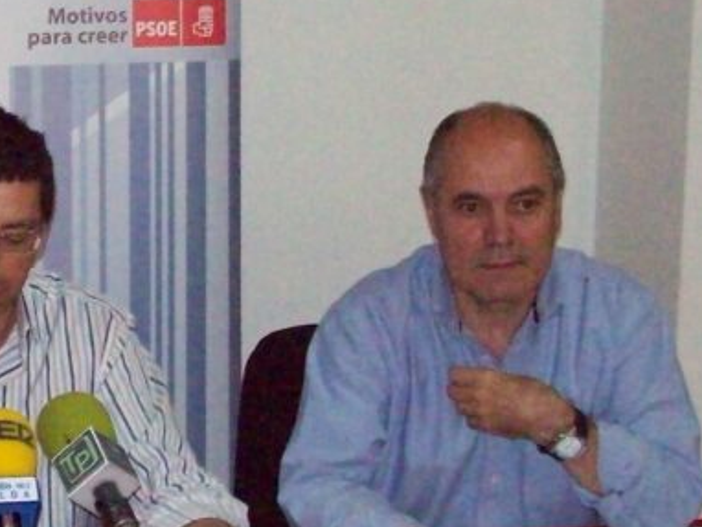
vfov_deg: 13.1
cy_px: 195
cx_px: -66
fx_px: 2293
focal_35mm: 113
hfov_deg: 16.9
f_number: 3
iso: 800
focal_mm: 7.6
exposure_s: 1/147
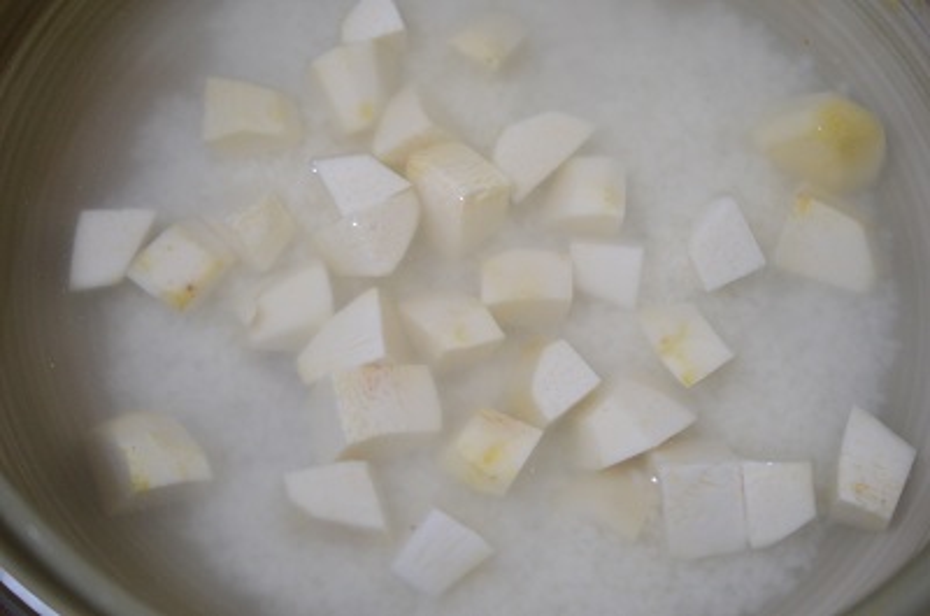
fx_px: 1547
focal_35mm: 60
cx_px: 465
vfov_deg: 22.5
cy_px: 308
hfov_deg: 33.5
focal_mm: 40
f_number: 3
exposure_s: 1/60
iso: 1250
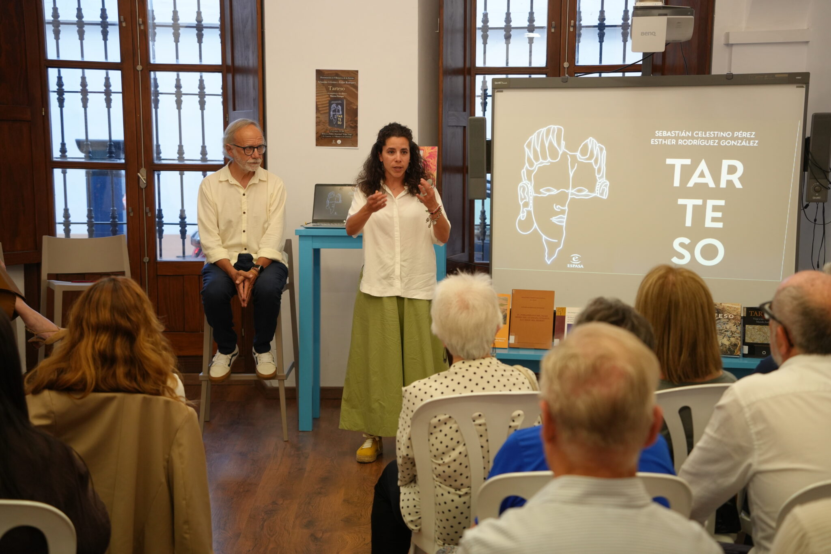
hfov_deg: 41.9
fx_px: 1085
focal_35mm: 47
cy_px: 277
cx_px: 416
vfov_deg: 28.6
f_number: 4
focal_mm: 47
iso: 1250
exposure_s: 1/160
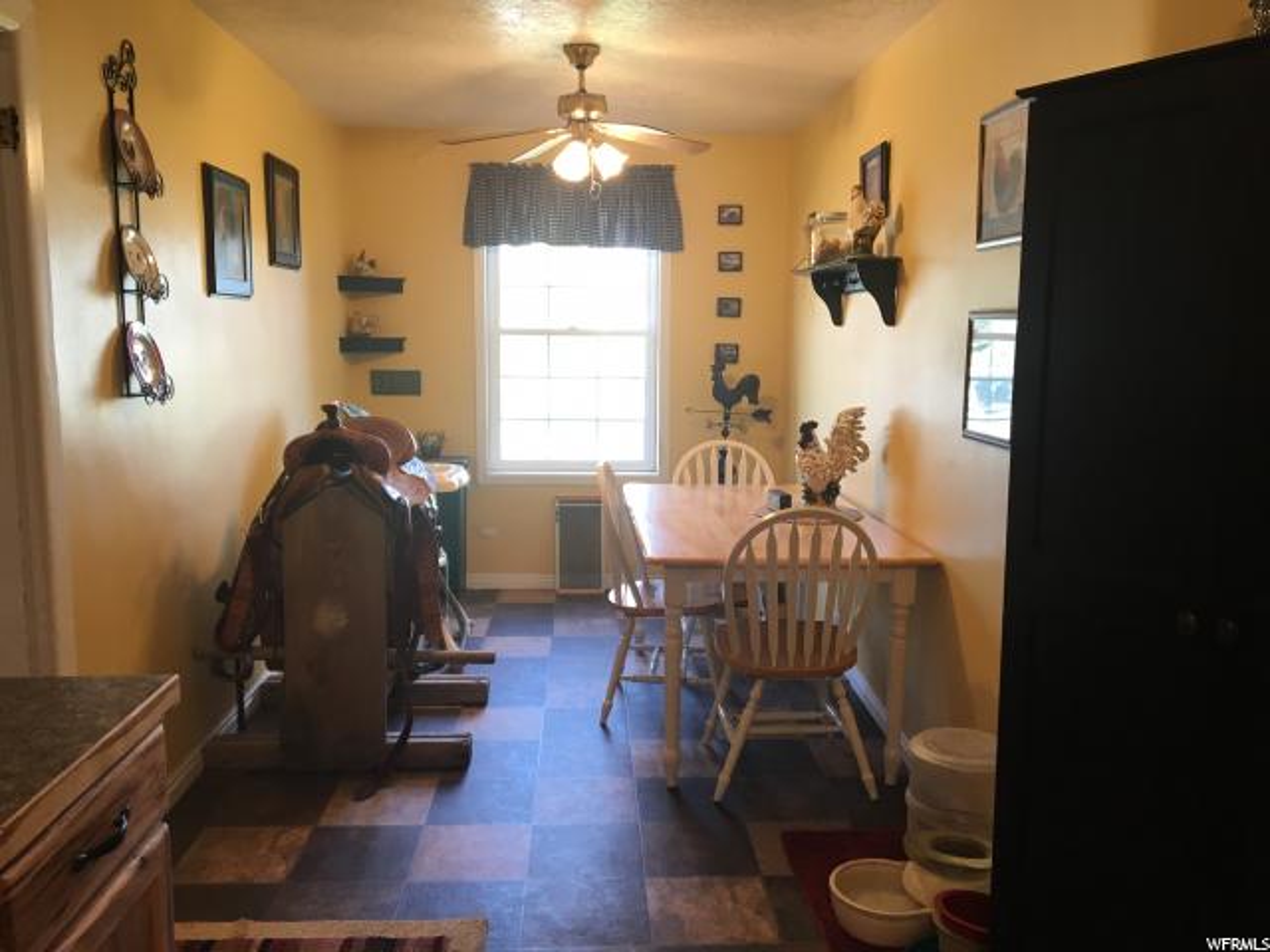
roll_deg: -2.3
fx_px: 1064
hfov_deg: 61.7
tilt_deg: -6.8
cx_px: 635
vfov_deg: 48.2
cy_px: 476
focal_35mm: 29
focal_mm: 4.15
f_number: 2.2
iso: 40
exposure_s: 1/30
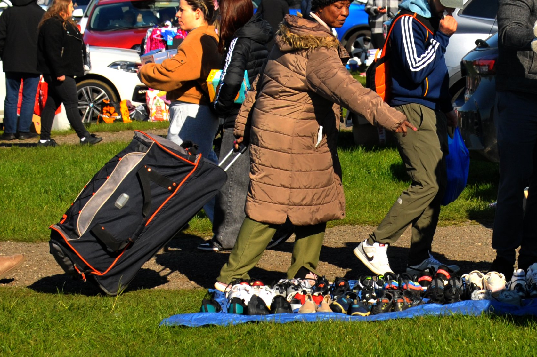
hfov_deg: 10.4
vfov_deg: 6.9
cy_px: 18
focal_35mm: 198
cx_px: 452
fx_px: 2952
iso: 500
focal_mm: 78
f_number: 7.1
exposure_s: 1/1000
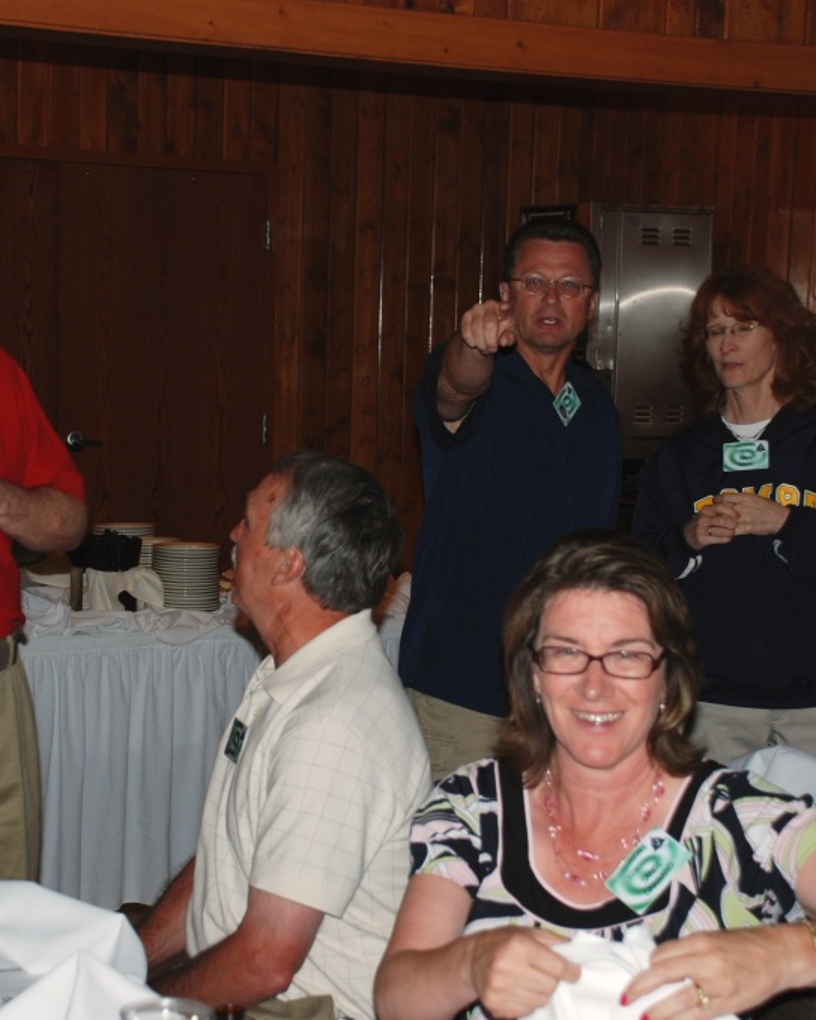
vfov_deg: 27.9
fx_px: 2053
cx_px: 355
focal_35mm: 68
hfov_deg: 22.5
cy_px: 507
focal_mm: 32
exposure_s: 1/60
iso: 200
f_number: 4.2
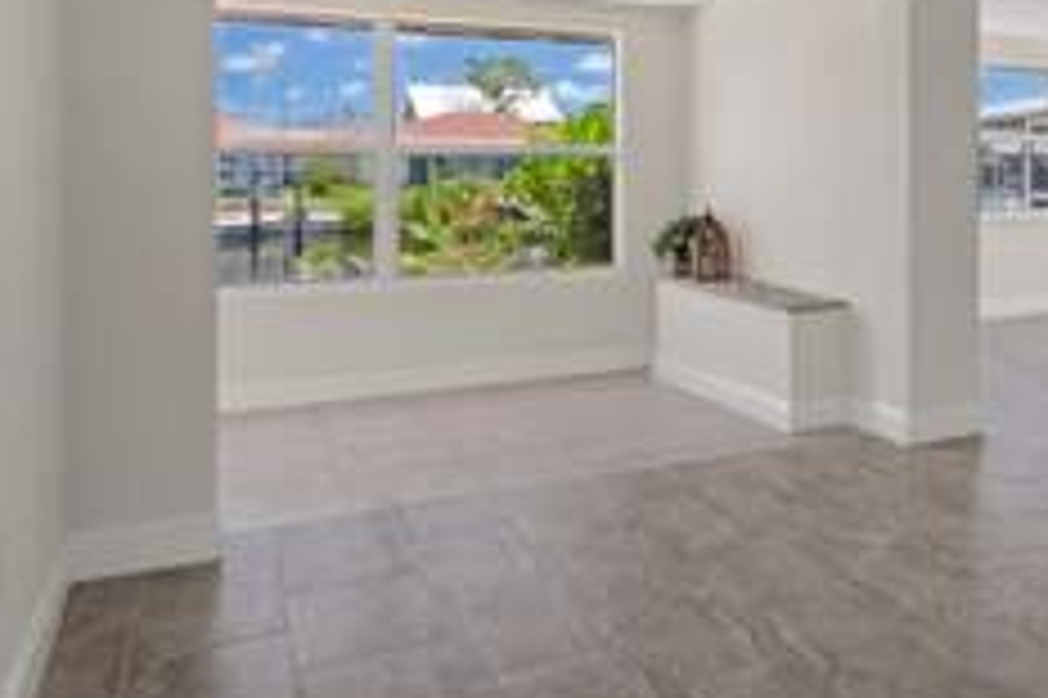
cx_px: 1003
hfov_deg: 47.1
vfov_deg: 37.0
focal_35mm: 35
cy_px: 182
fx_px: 1018
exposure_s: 1/8
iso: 320
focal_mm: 17
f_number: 9
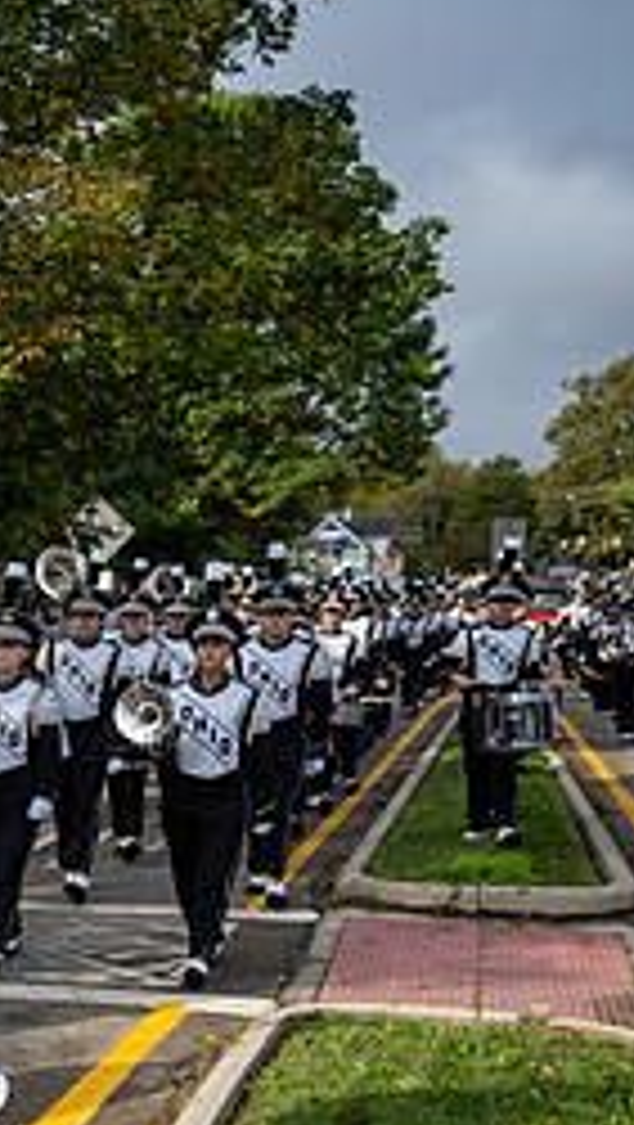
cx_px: -468
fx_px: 1849
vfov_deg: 33.1
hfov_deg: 16.6
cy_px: 853
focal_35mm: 62
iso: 125
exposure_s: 1/1600
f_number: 4
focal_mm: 25.5
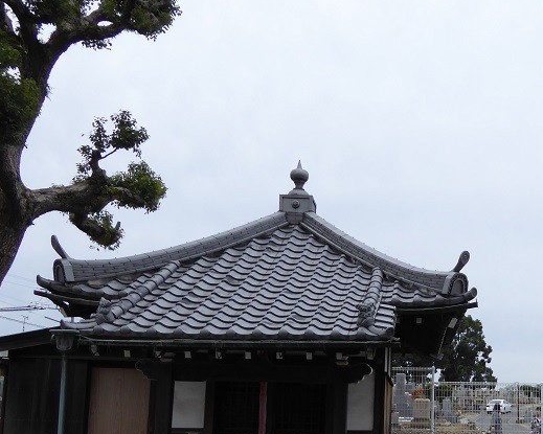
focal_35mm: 47
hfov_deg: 37.4
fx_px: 755
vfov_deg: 31.4
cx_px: 473
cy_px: 337
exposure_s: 1/100
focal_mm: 4.3
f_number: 3.3
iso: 100
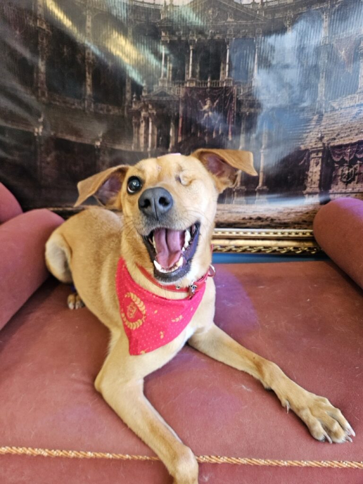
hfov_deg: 58.9
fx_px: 322
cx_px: 182
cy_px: 242
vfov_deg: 73.9
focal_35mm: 23
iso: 1000
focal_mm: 5.4
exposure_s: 1/120
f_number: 1.8
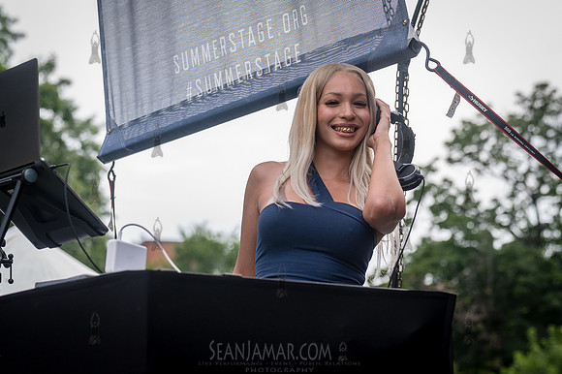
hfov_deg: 16.9
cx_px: 246
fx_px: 1889
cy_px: 260
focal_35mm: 121
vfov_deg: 11.3
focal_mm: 87
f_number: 4
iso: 500
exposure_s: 1/1250
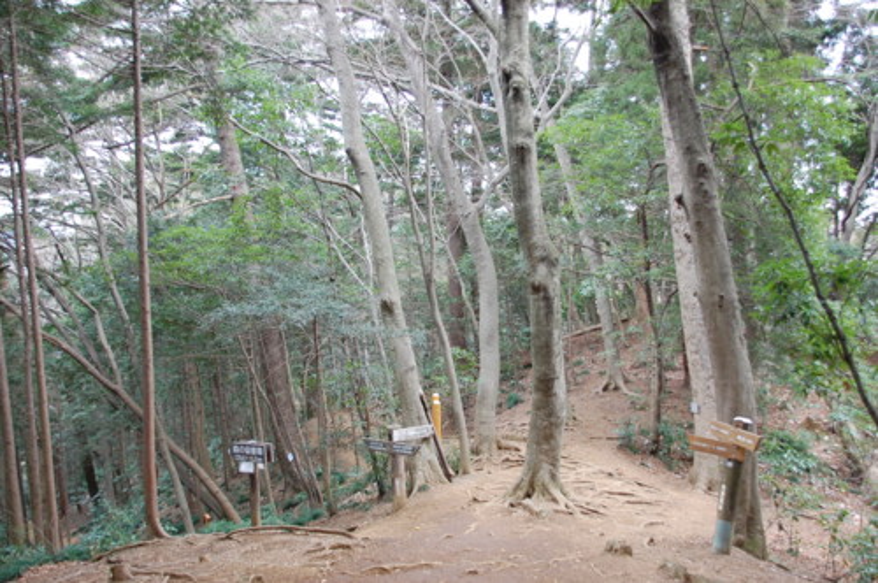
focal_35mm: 38
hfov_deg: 51.3
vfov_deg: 35.4
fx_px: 913
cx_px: 439
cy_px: 292
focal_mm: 25
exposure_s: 1/50
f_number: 4
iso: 400
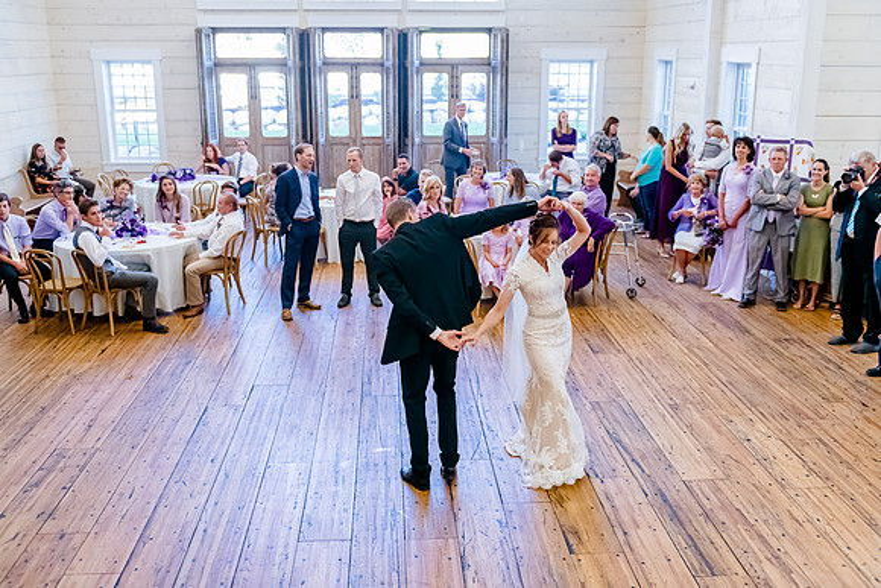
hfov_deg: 53.6
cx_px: 440
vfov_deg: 37.2
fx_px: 873
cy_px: 294
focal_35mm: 36
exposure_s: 1/640
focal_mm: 35
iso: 3200
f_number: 3.2
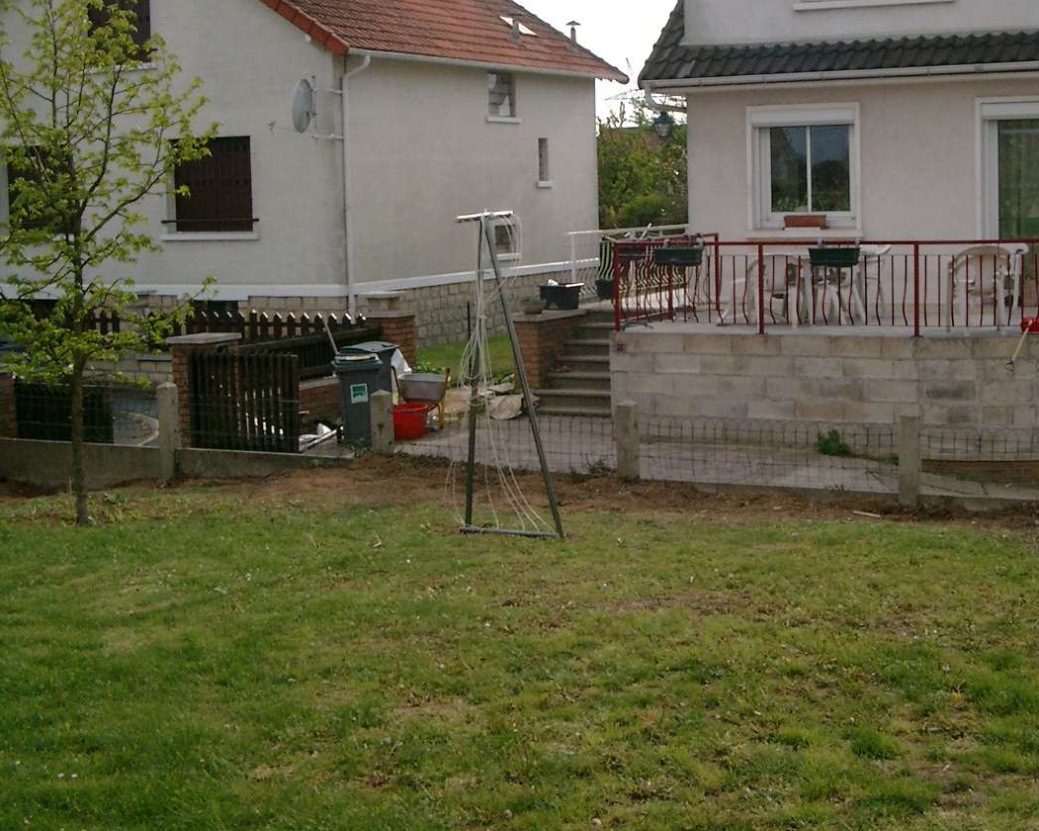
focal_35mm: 55
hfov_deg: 34.0
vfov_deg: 27.5
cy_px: 318
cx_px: 634
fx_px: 1691
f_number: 5
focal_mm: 7.6
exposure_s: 1/640
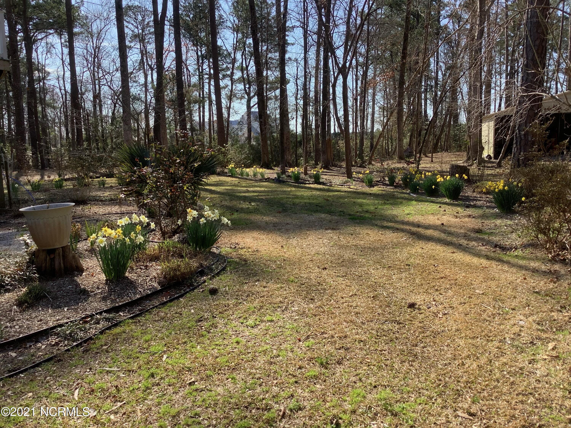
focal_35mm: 31
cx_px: 286
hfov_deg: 58.4
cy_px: 214
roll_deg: +2.7
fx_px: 511
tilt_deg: -8.6
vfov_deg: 45.4
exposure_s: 1/519
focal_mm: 3.3
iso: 25
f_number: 2.4
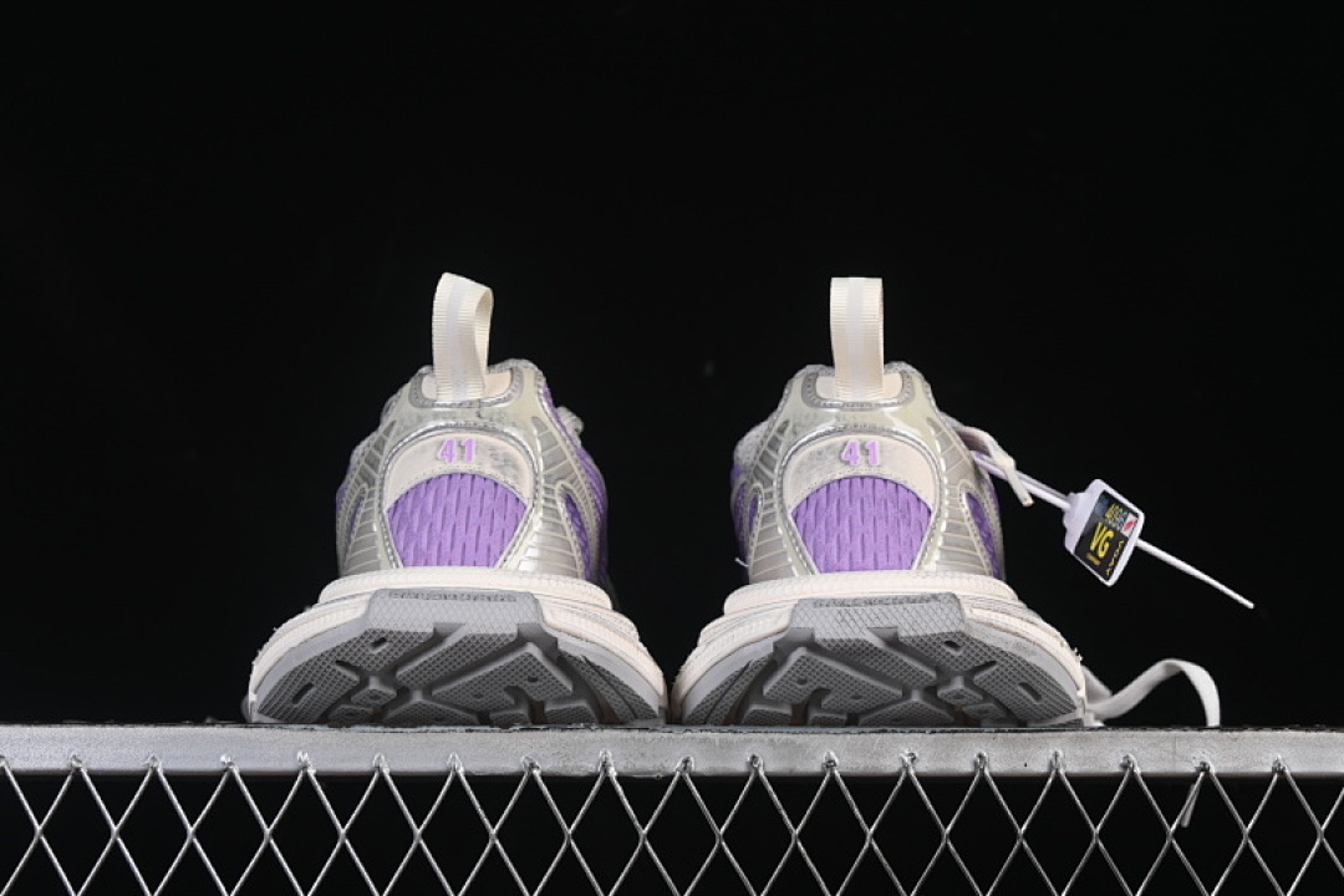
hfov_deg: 27.0
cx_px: 672
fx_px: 2800
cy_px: 448
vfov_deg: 18.2
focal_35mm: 75
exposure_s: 1/80
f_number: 8
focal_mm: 50
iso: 160
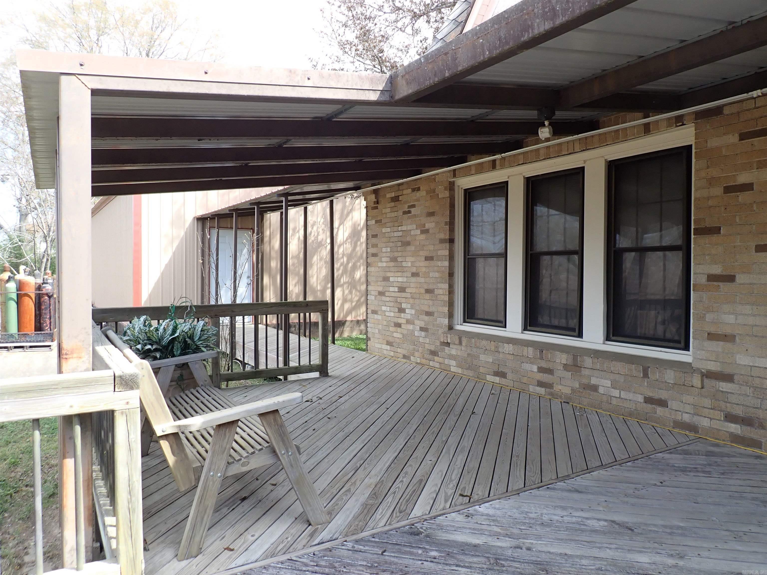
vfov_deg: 54.9
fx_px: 554
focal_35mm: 25
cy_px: 288
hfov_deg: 69.4
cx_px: 384
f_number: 2.8
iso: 100
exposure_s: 1/250
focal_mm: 4.5
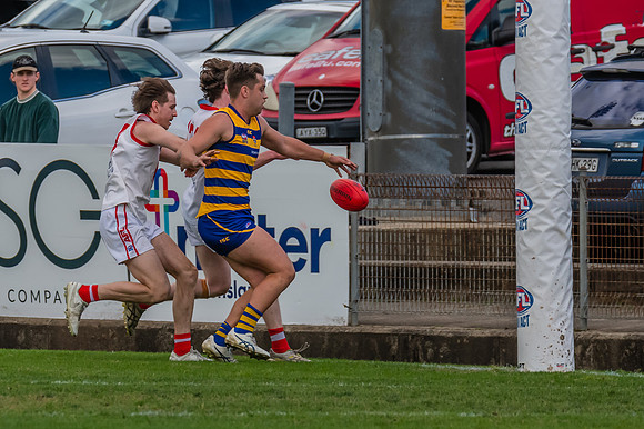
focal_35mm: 666
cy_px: 205
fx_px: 11911
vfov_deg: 2.1
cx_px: 202
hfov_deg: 3.1
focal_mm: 310
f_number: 8
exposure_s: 1/1600
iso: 800
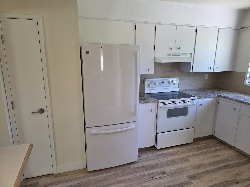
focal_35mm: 23
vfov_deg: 58.9
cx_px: 125
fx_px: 166
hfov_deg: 73.9
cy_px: 94
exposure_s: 1/120
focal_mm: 6.3
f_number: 1.7
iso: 100
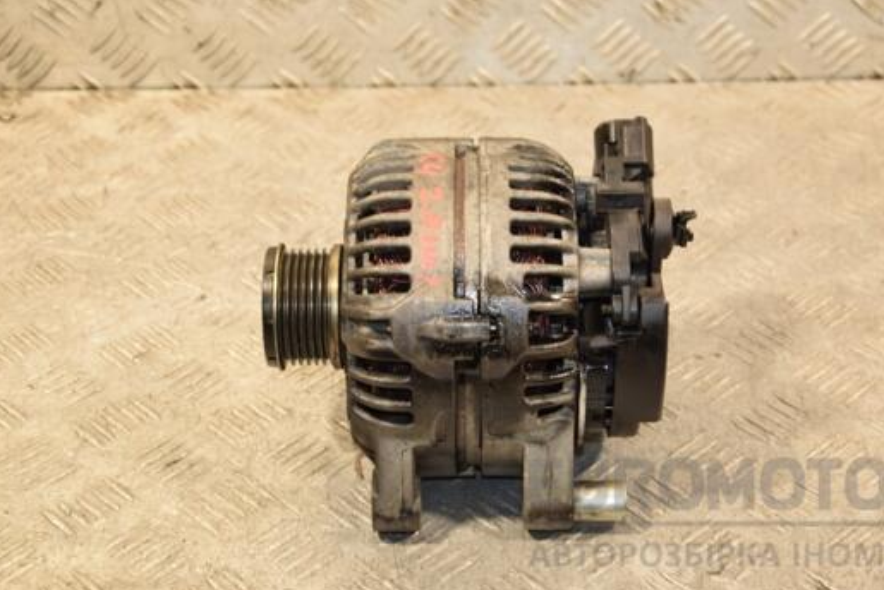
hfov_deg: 25.8
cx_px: 496
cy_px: 256
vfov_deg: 17.4
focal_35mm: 79
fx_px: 1931
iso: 800
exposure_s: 1/125
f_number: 4.8
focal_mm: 45
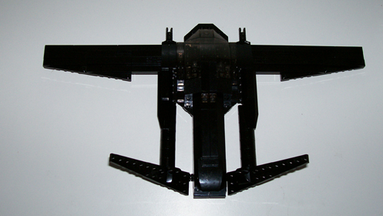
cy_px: 106
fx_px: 467
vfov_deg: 26.0
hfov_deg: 44.6
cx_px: 191
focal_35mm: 46
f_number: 2.9
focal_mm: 7
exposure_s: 1/68.5
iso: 80
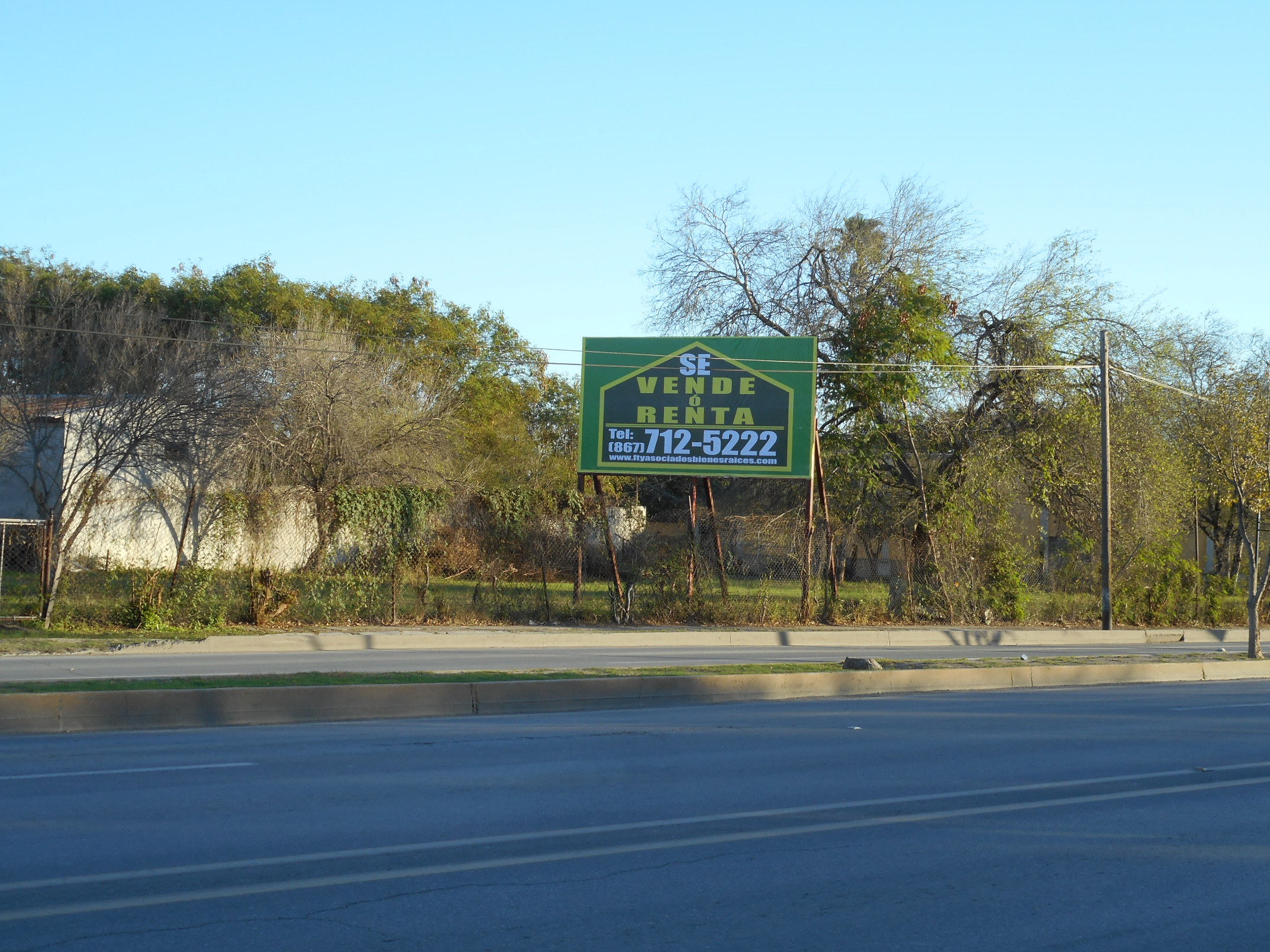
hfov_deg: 35.5
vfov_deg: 27.0
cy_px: 479
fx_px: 1981
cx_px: 663
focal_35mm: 54
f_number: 4.9
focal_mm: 9.1
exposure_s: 1/125
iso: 80
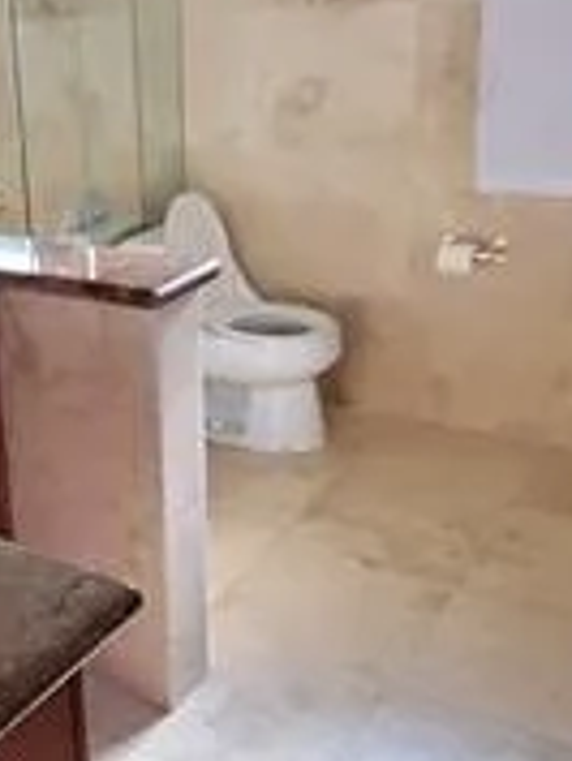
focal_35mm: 44
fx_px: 968
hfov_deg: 31.0
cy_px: 331
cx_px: 30
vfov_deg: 42.8
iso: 160
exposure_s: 1/60
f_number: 2.2
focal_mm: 2.2
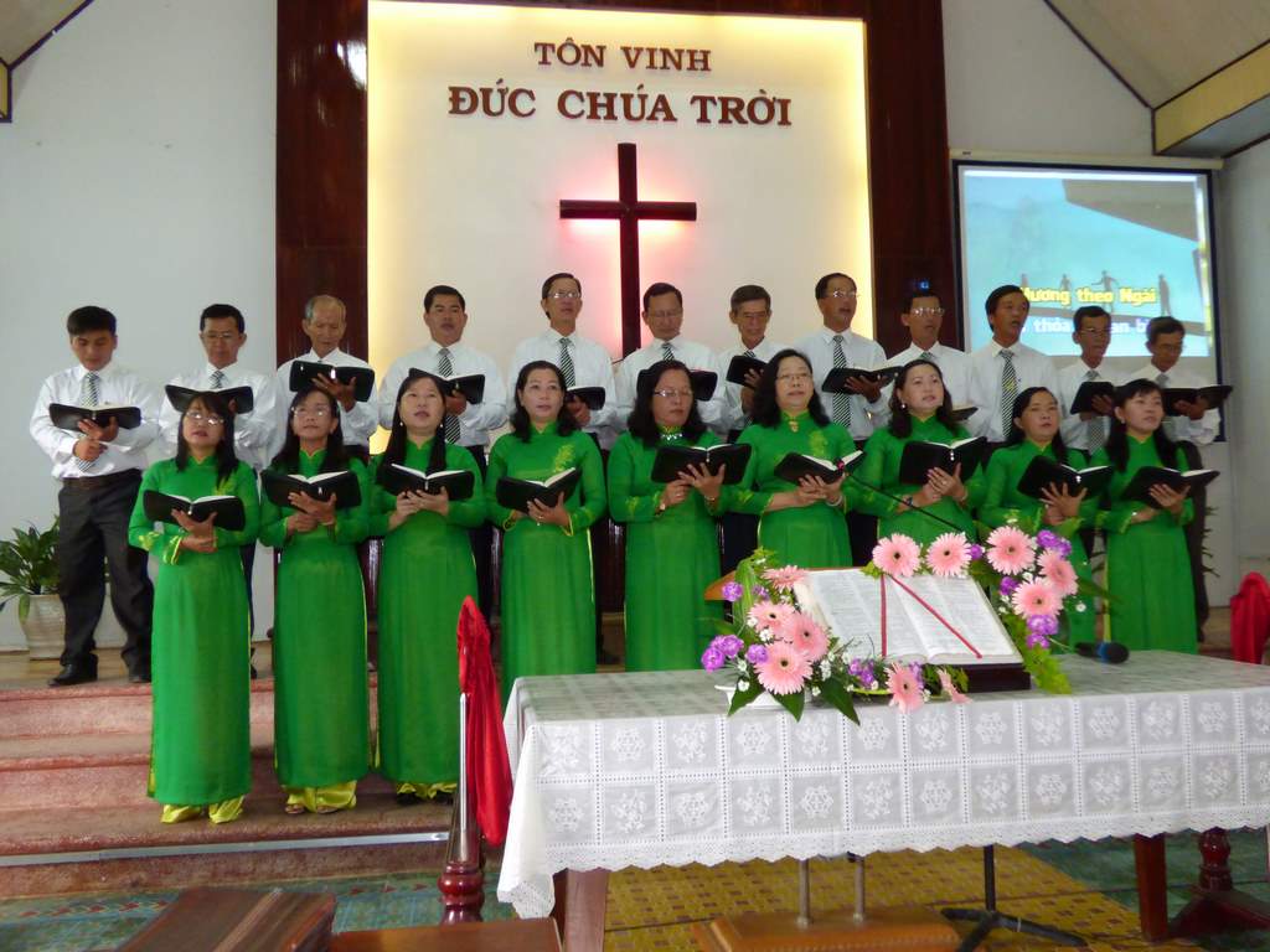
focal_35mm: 32
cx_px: 635
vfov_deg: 44.2
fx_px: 1174
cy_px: 476
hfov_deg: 56.8
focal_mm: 5.53
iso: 640
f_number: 3.3
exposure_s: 1/60
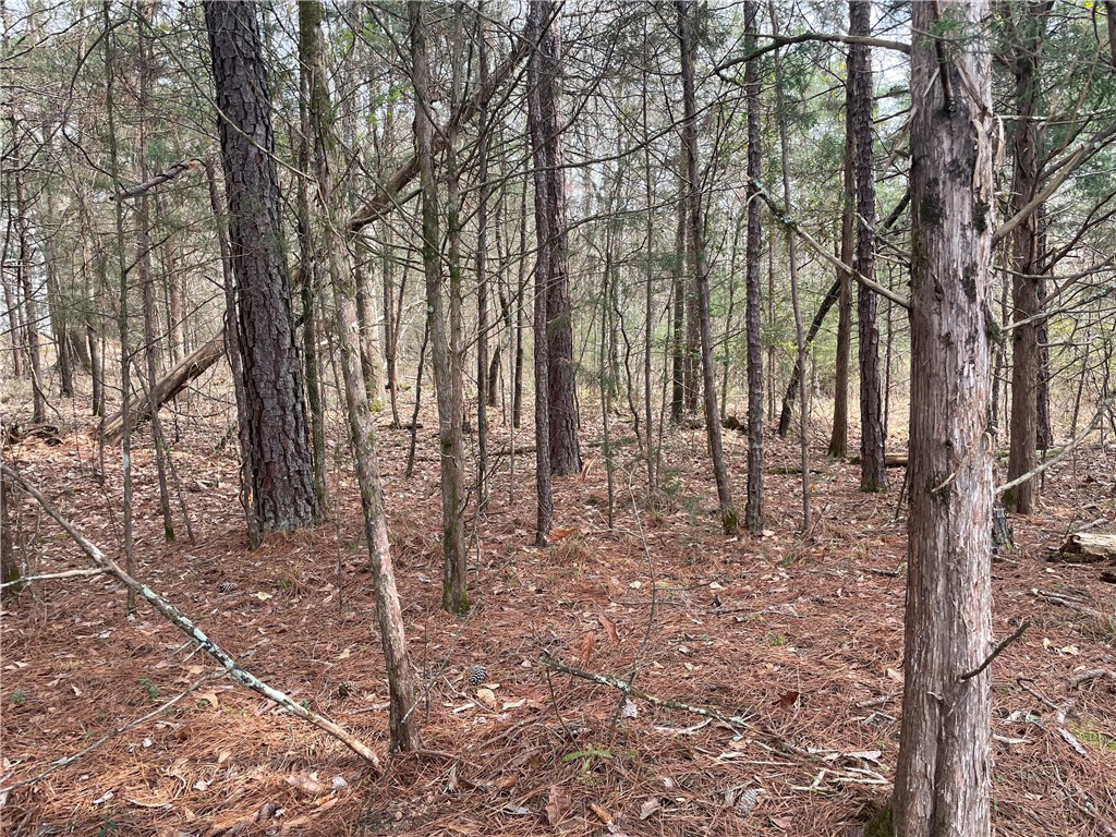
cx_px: 558
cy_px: 418
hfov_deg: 67.3
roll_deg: +2.4
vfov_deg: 53.1
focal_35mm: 26
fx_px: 838
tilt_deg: -4.8
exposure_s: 1/226
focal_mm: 4.2
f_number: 1.6
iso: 32
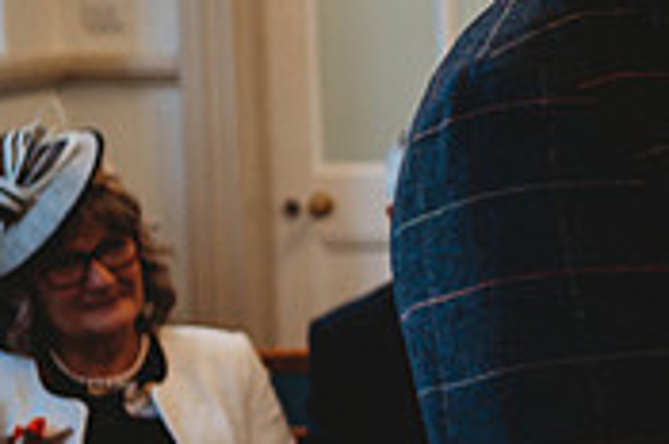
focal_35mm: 116
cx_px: 1051
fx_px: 2152
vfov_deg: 11.8
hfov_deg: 16.0
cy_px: 214
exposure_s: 1/250
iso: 800
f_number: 2.2
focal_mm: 35
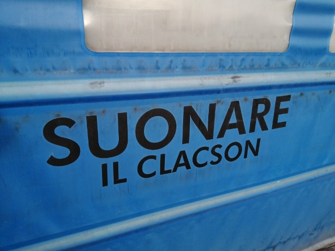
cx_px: 168
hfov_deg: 67.3
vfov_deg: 53.1
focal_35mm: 26
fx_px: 252
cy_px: 126
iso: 50
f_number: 1.8
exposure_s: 1/437
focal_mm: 3.6
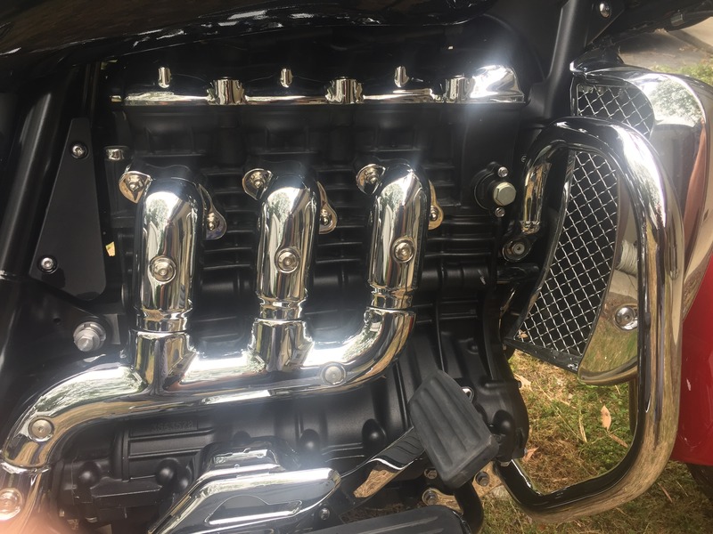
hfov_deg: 61.7
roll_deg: -1.1
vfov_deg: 48.2
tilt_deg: -28.9
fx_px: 597
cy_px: 267
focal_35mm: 29
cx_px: 356
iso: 32
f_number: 2.2
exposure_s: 1/165
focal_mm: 4.15
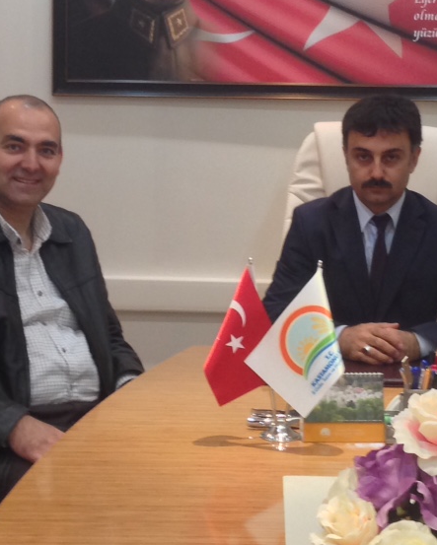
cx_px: 258
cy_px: 124
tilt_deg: -1.6
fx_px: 1535
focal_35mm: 95
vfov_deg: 20.0
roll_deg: -1.5
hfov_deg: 16.2
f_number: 2.4
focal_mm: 4.12
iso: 100
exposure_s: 1/20
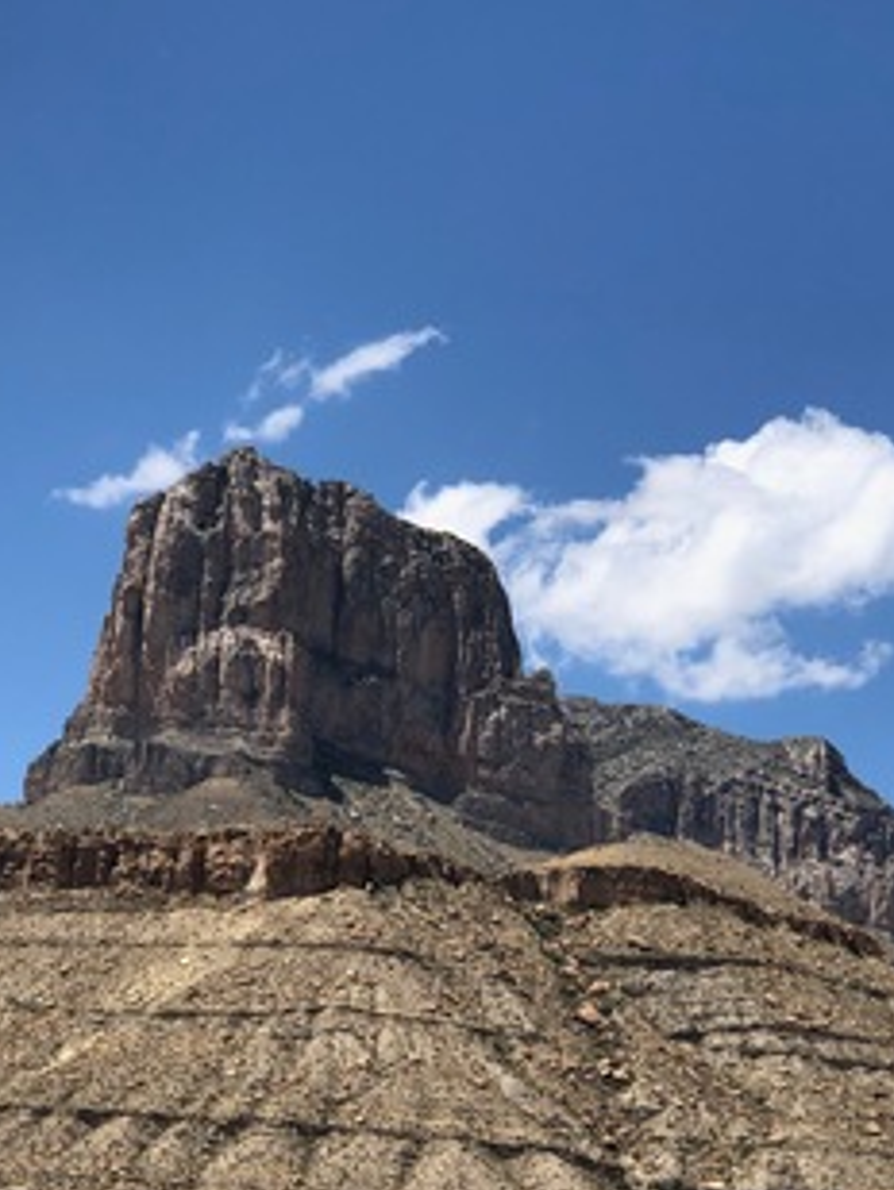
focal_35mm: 96
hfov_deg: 15.4
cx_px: 362
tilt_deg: +10.1
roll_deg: -4.4
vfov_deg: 20.2
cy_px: 936
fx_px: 3303
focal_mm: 6.6
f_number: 2.8
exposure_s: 1/838
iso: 20
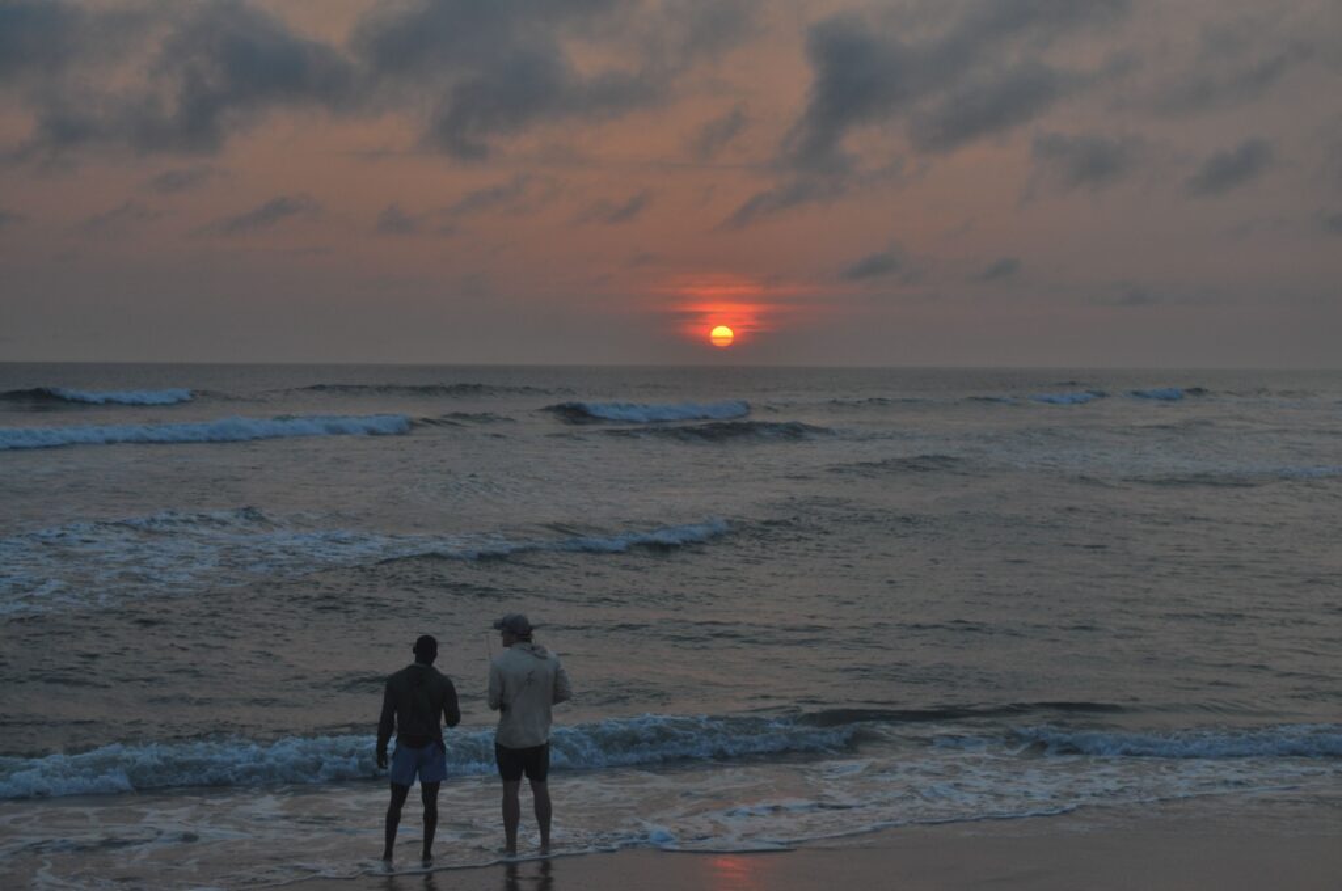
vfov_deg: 20.6
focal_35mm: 66
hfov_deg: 30.5
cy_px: 446
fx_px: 2457
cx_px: 671
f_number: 6.3
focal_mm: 44
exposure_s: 1/125
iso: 400
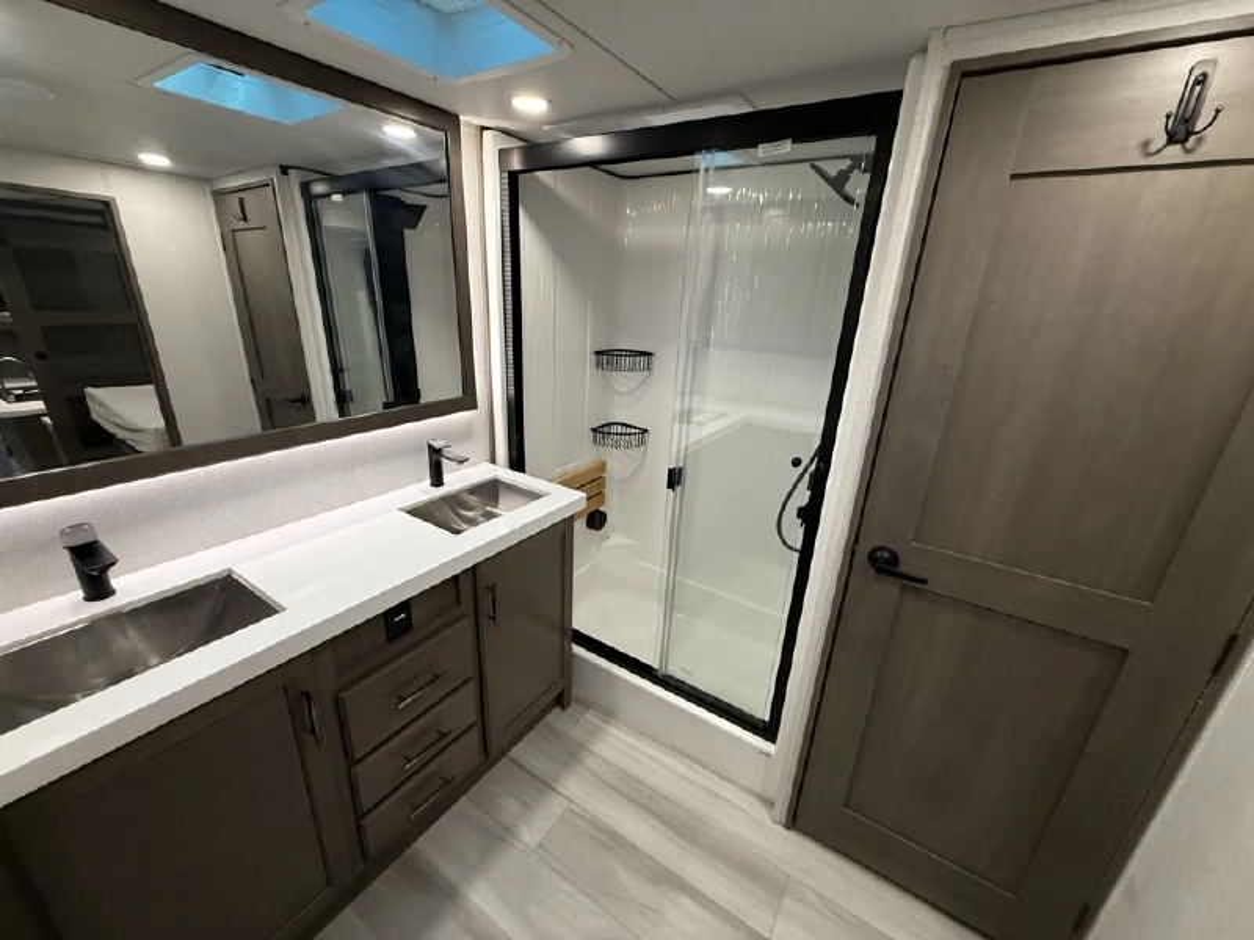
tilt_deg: -19.2
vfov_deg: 85.7
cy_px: 470
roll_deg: -3.0
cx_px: 627
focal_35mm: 14
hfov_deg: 102.1
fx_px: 507
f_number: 2.2
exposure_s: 1/99
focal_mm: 2.22
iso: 320
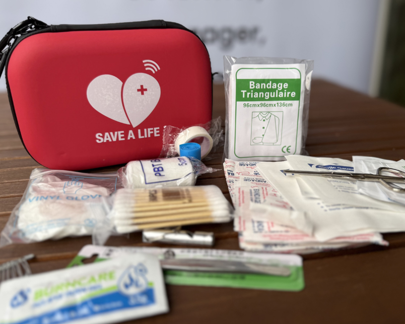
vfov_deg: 48.5
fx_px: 360
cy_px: 160
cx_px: 233
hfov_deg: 58.5
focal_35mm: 30
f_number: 1.78
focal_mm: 6.76
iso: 80
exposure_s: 1/575
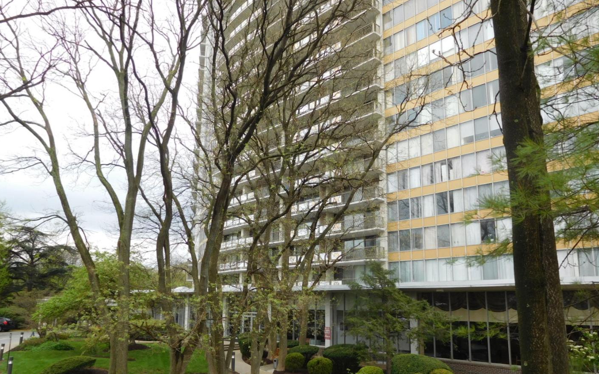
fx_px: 441
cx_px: 299
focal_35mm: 27
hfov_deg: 68.4
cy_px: 221
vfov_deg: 45.8
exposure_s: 1/400
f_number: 3.4
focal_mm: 4.5
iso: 125
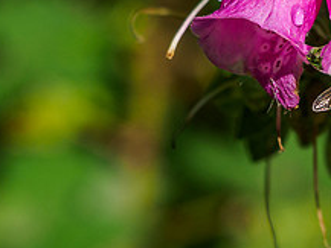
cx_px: 371
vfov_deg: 4.3
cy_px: 17
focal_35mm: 347
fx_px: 3320
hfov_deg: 5.7
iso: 200
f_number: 5.5
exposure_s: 1/250
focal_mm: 54
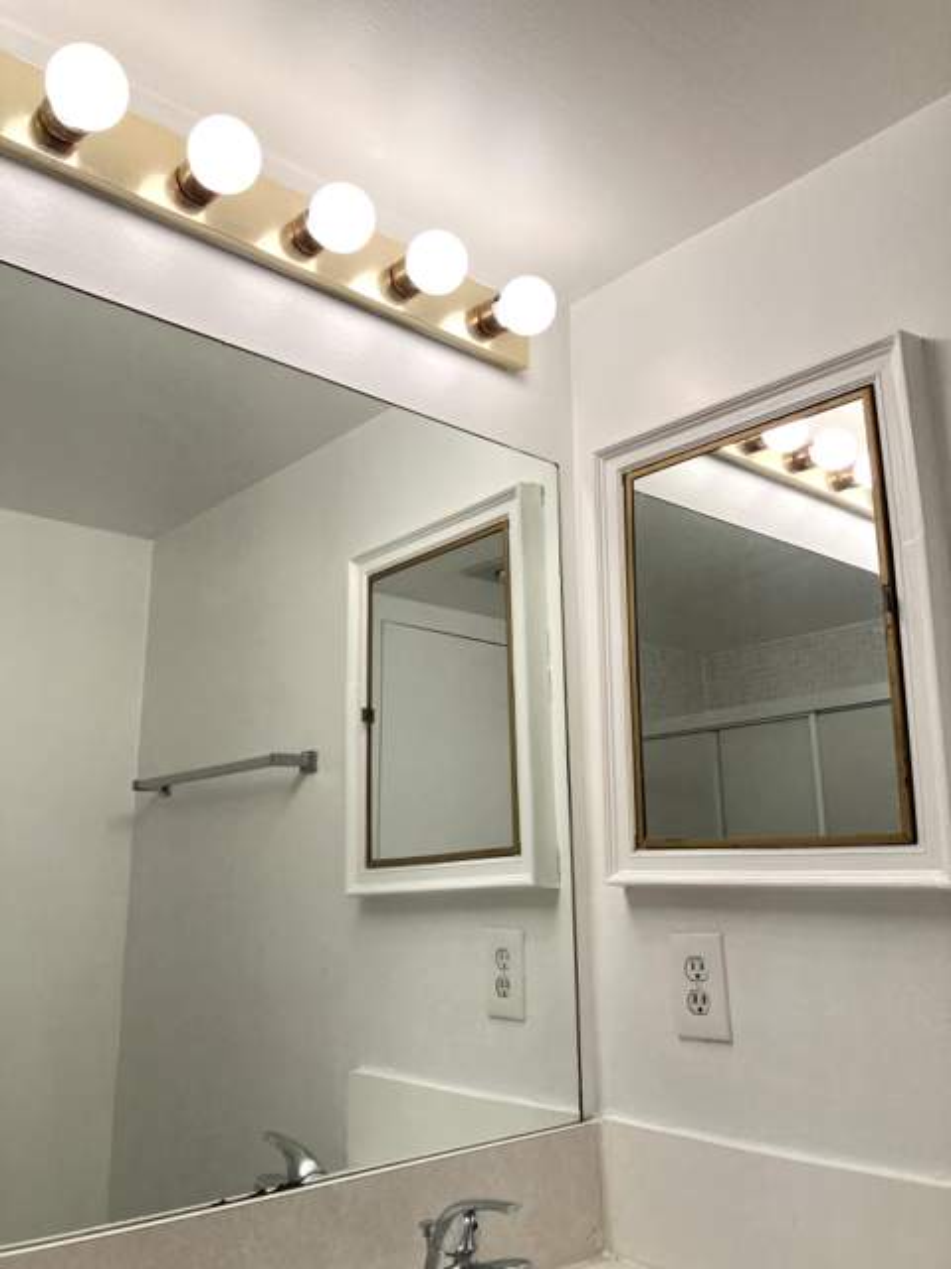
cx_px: 476
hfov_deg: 49.7
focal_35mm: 28
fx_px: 1026
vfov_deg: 63.4
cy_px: 634
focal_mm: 3.99
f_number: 1.8
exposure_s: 1/120
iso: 25
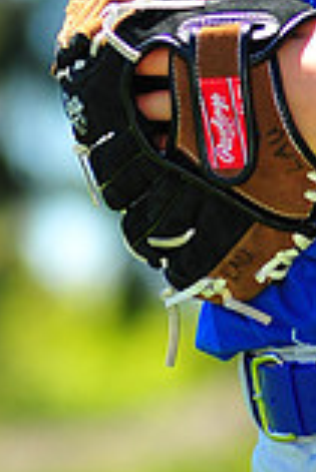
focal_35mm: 663
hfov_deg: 2.1
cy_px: -159
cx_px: 403
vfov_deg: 3.1
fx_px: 8710
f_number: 5
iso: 200
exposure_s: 1/500
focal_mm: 180
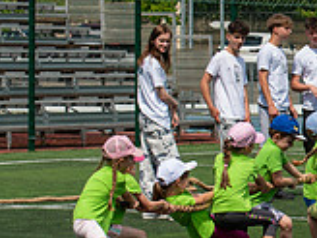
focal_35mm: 285
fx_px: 2610
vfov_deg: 5.2
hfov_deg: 6.8
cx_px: 495
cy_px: 212
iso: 320
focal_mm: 70
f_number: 5.6
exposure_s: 1/2000
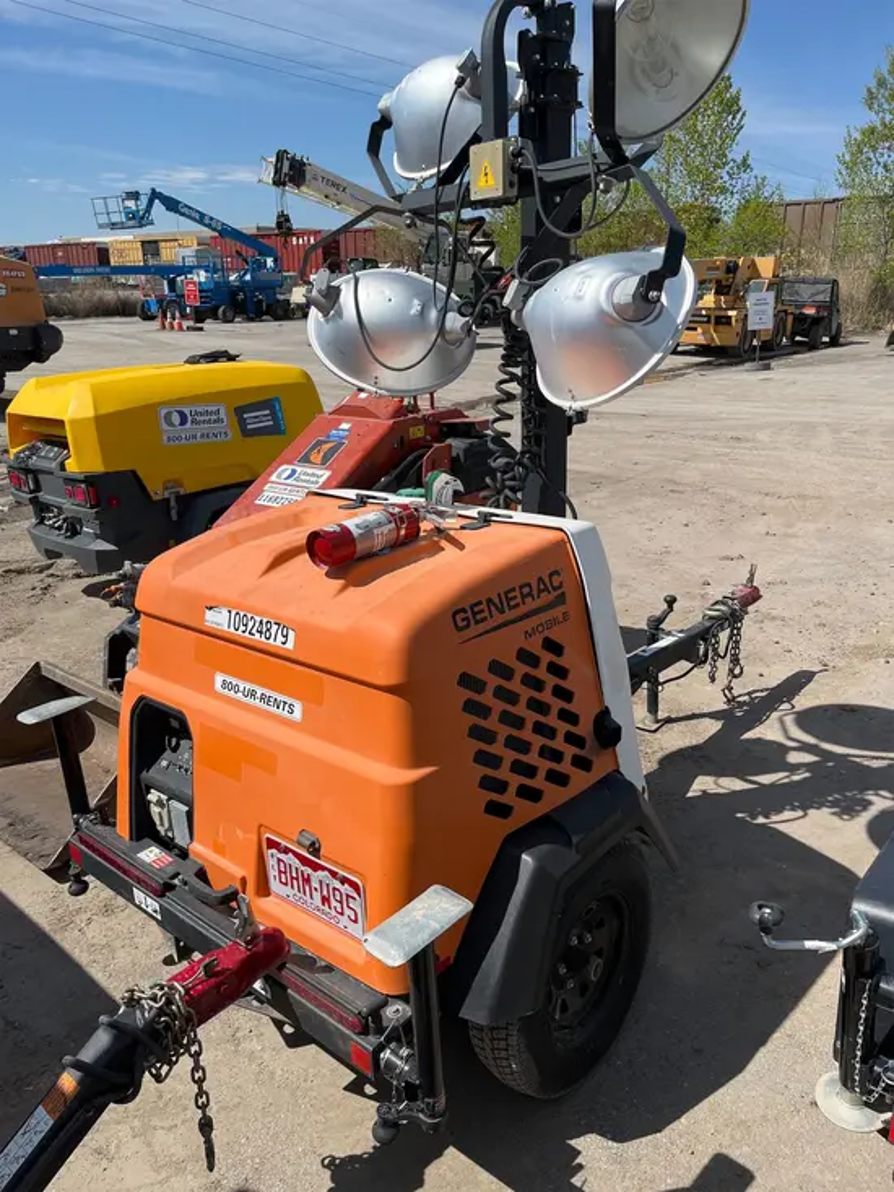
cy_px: 596
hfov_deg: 53.1
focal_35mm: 26
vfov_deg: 67.3
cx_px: 447
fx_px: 895
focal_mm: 5.1
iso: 50
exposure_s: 1/4016
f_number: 1.6
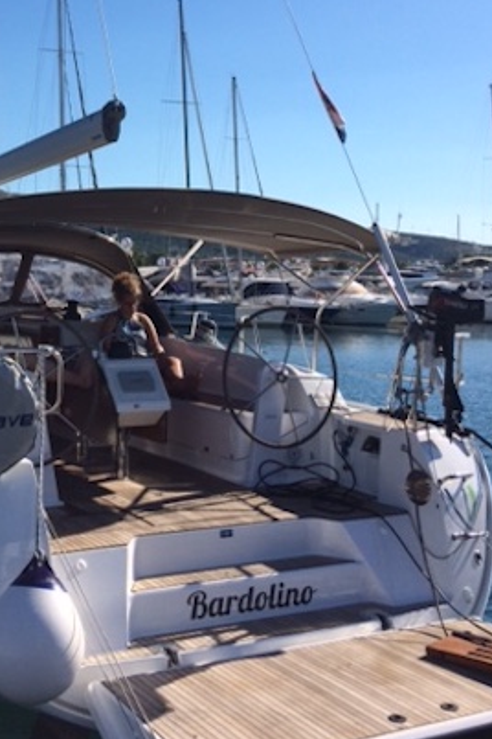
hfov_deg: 26.3
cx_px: 77
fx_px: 1025
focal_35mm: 50
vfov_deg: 38.2
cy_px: 153
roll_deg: +0.9
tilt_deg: +7.5
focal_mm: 4.15
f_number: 2.2
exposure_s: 1/3165
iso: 32
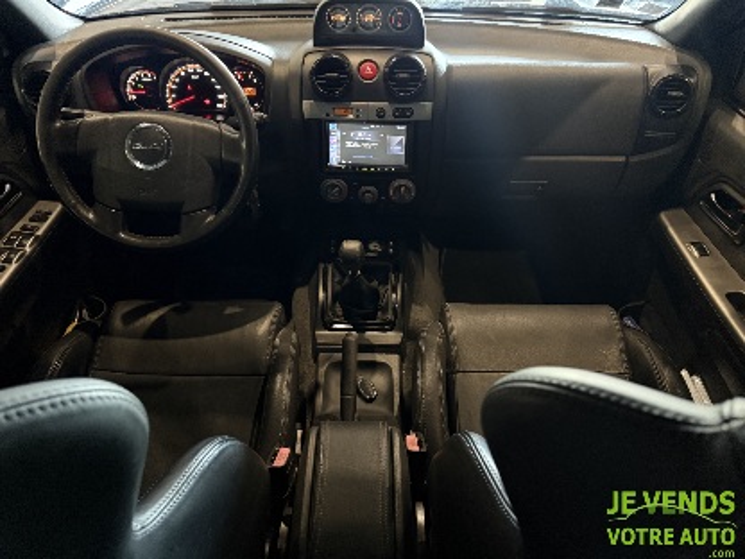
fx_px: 517
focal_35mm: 24
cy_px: 280
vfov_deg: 56.8
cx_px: 372
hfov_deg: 71.6
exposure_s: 1/25
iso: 1250
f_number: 1.78
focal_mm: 6.76
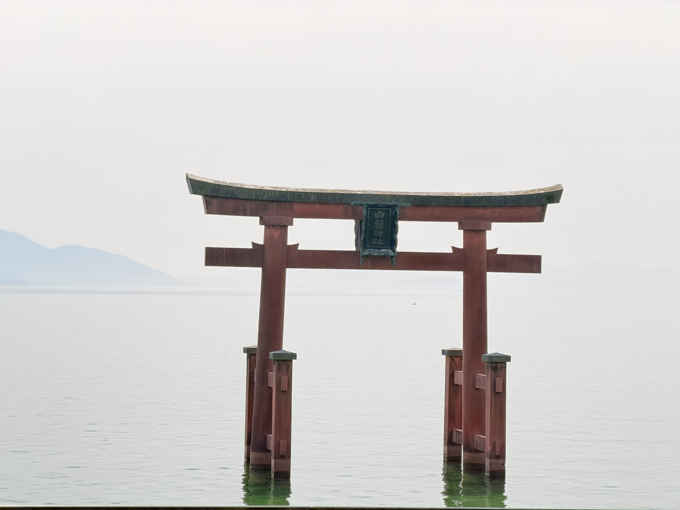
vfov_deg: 14.8
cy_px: 255
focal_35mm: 100
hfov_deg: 19.6
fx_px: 1964
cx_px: 340
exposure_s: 1/355
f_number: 2.8
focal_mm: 16.89
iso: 50
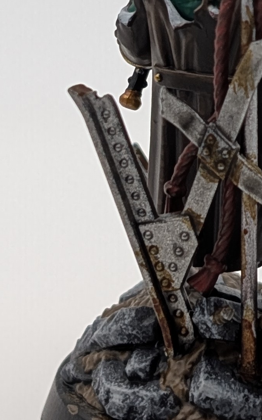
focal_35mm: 196
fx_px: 2239
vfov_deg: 10.6
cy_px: 14
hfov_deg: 6.7
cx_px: 295
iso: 41
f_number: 1.68
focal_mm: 6.9
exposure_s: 1/95.1
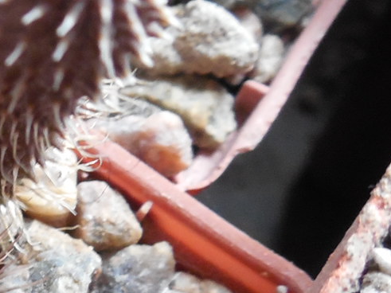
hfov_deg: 17.4
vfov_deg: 14.6
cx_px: -210
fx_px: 1141
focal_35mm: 101
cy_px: 191
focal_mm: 5.6
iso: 400
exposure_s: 1/13
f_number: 3.6
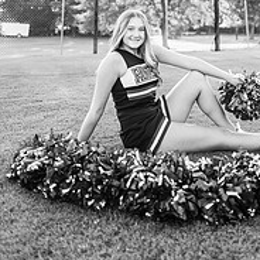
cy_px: -51
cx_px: 198
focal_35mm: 50
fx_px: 425
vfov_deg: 29.4
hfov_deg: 33.3
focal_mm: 24
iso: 125
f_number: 2
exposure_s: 1/500
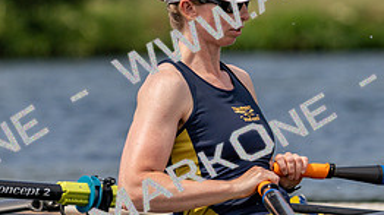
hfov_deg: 2.5
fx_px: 8751
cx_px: 293
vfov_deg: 1.4
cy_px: 88
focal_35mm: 860
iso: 250
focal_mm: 371
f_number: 6.3
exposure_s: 1/1600
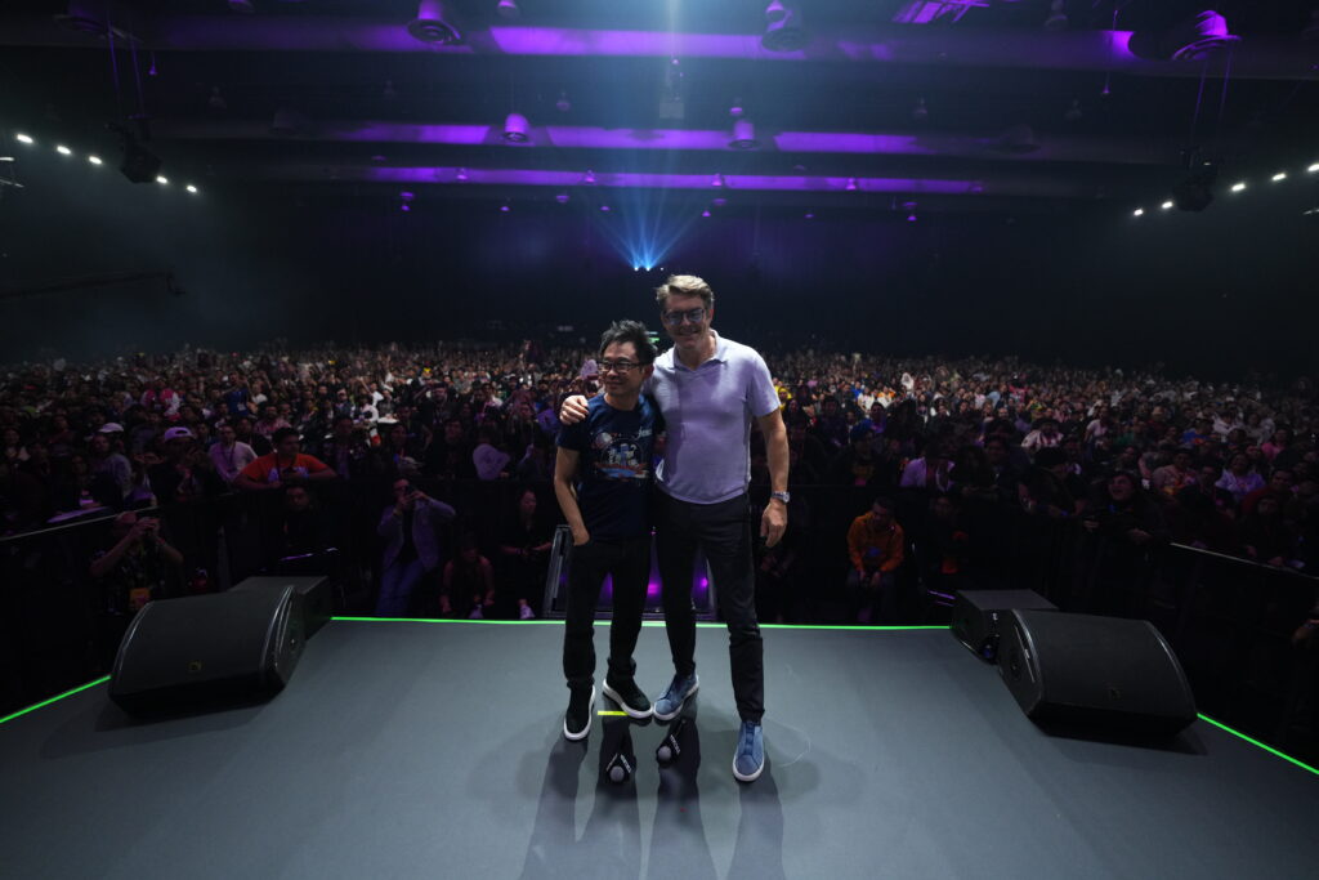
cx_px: 660
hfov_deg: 104.2
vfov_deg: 81.2
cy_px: 440
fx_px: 513
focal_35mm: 14
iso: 1000
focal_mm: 14
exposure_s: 1/500
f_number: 1.8
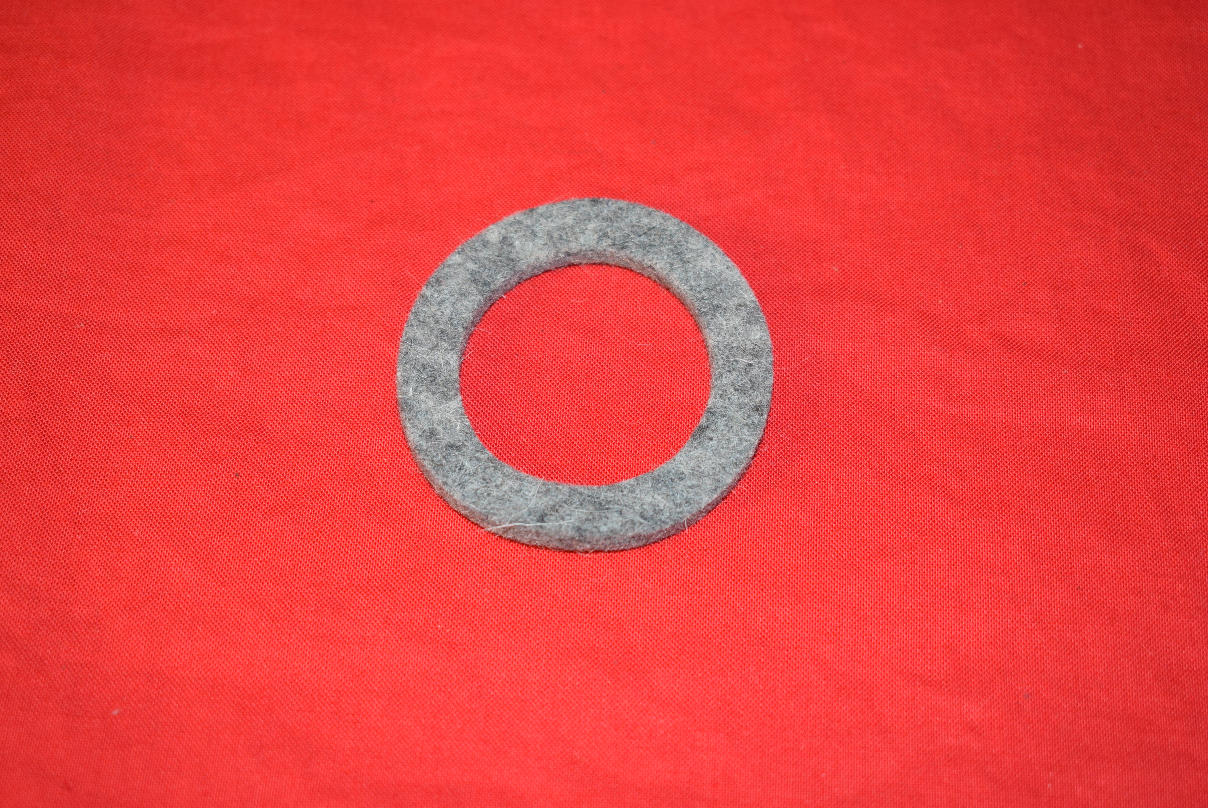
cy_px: 404
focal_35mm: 57
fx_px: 1914
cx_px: 604
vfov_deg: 23.8
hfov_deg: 35.0
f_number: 5.6
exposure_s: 1/30
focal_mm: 38
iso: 400
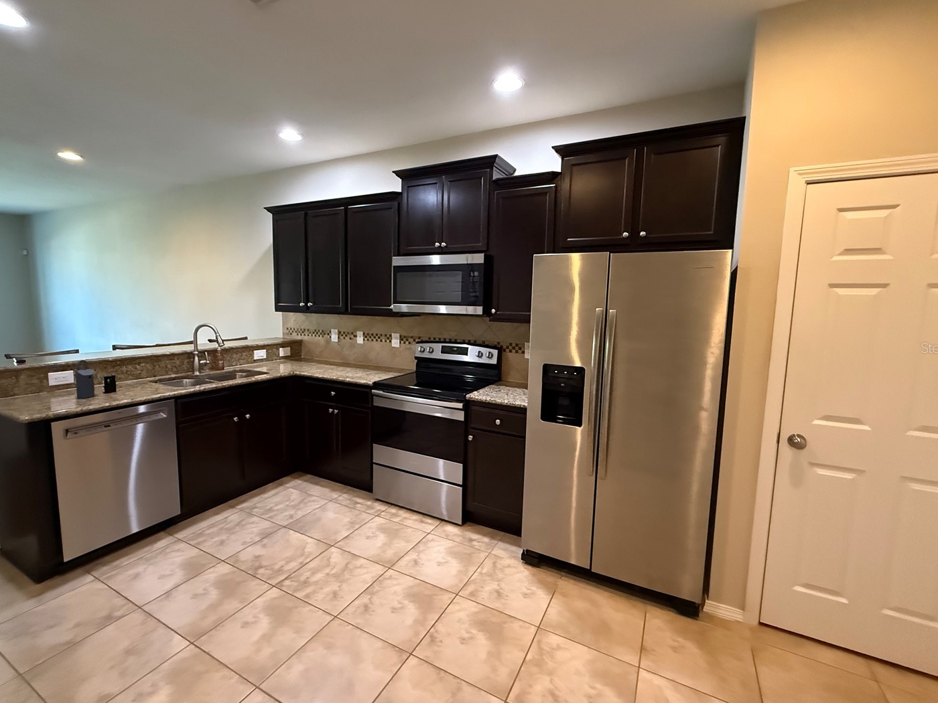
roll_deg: -1.1
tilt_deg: -6.1
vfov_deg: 78.1
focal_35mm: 16
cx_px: 448
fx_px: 434
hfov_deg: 94.4
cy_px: 347
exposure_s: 1/60
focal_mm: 2.22
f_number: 2.2
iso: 1250
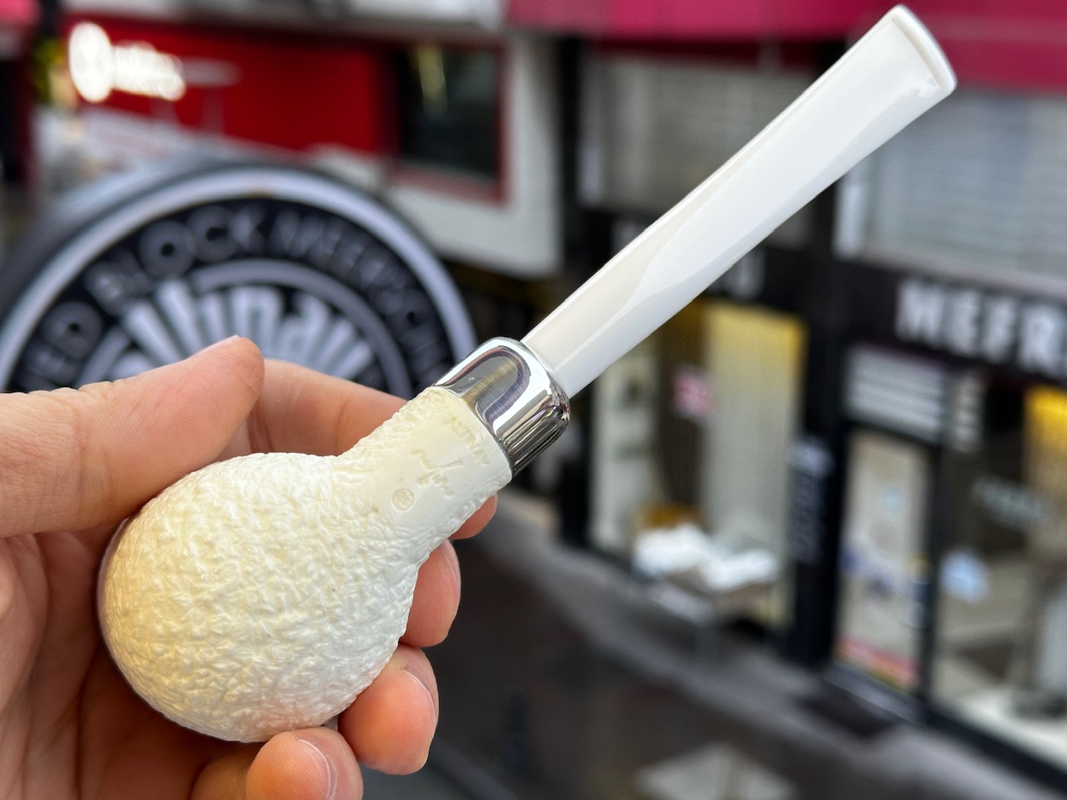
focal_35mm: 49
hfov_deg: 38.9
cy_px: 401
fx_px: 1510
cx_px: 539
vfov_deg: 29.7
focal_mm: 6.86
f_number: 1.78
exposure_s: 1/100
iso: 80
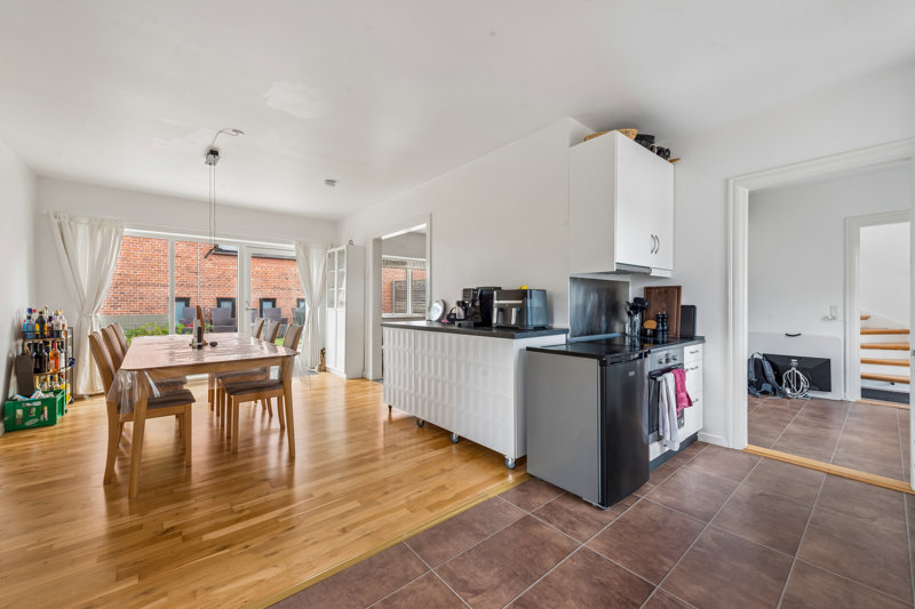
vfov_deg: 81.2
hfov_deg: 104.3
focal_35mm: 14
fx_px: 356
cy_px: 304
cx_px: 458
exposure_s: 1/2.5
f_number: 10
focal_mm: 14
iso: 200
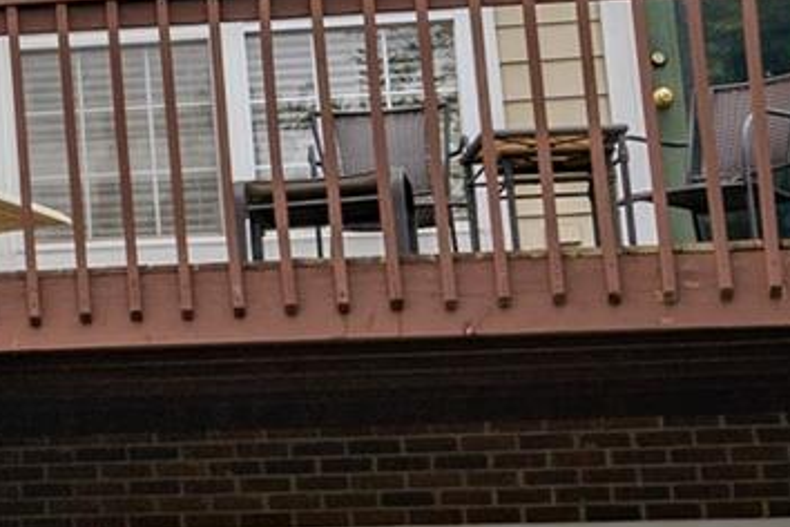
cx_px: -873
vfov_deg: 9.8
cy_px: 82
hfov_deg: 12.6
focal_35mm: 139
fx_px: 3050
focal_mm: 24
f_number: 11
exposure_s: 1/50
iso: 100
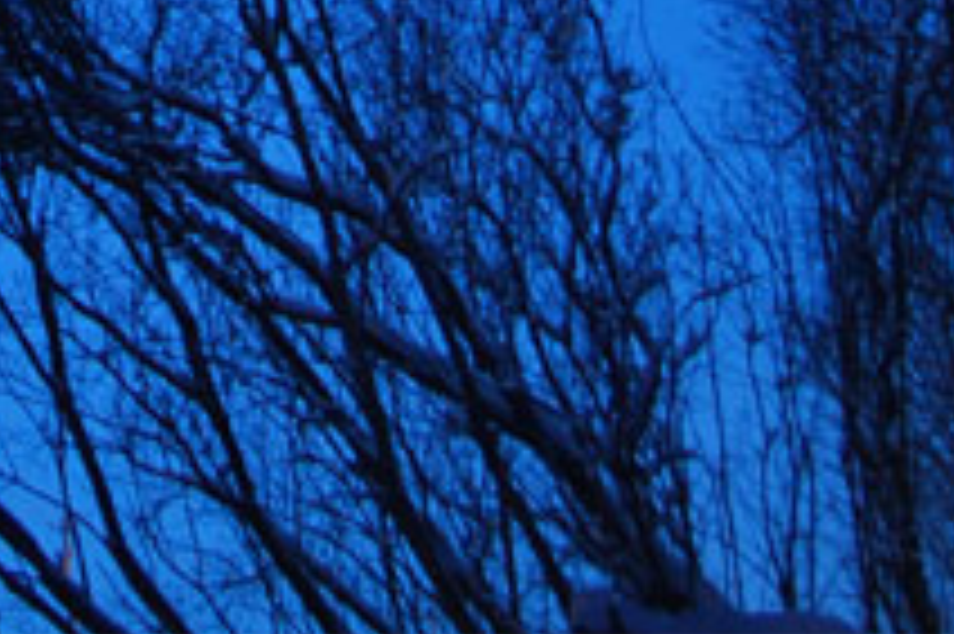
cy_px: -715
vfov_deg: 10.7
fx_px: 3045
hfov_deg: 17.1
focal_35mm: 115
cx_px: -158
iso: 100
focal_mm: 18
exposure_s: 30
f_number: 3.5
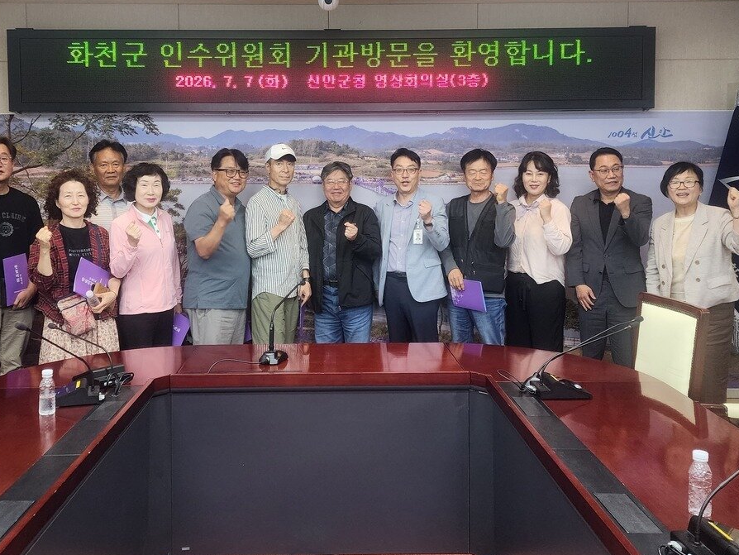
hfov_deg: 51.3
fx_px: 769
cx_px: 355
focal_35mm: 36
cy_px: 214
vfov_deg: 39.5
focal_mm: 6.4
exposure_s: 1/120
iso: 250
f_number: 1.8
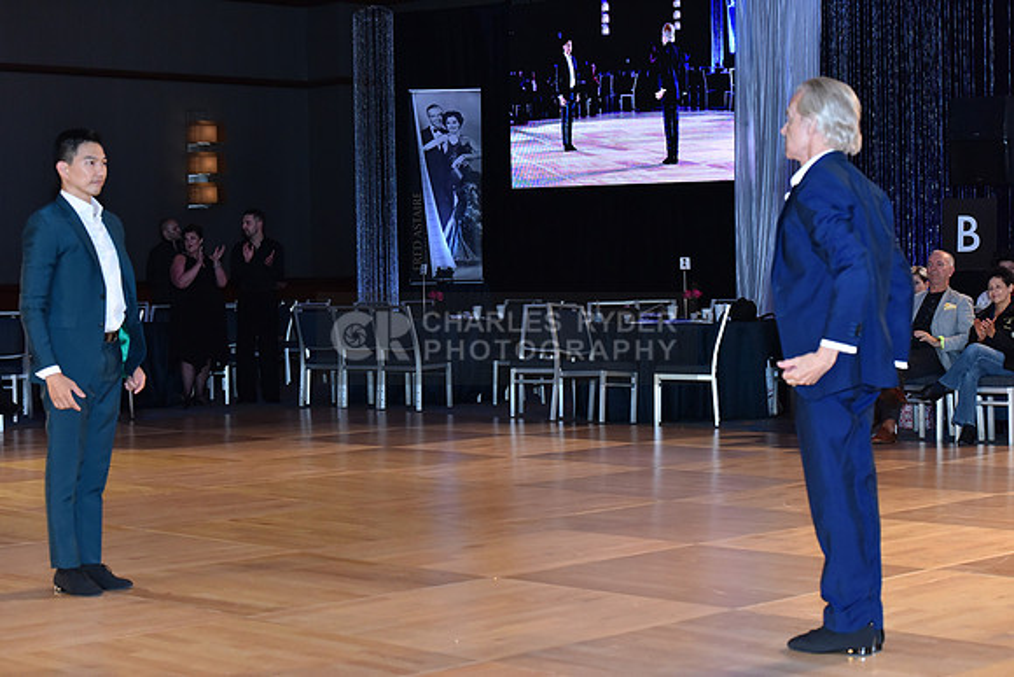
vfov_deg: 19.5
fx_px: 1972
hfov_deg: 28.8
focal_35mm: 70
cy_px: 338
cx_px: 507
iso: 2000
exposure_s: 1/320
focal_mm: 70
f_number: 4.5
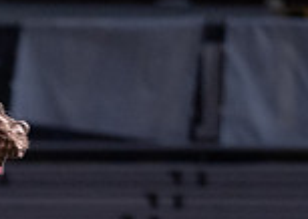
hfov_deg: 1.9
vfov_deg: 1.3
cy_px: 320
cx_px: -150
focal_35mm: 1085
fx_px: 9483
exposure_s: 1/1000
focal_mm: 200
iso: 2500
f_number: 2.8
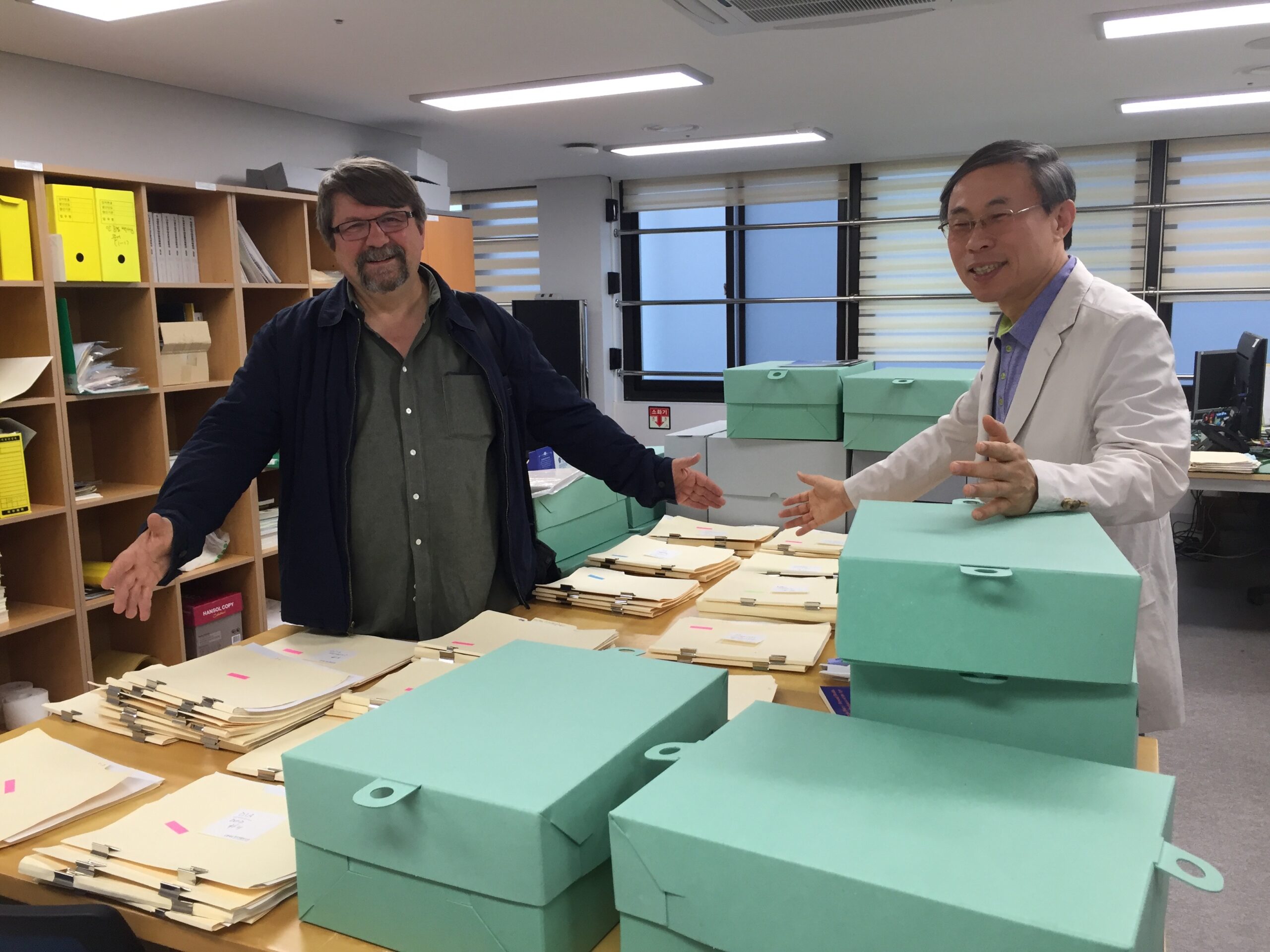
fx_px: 1064
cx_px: 635
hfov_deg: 61.7
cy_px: 476
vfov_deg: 48.2
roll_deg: +1.4
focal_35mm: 29
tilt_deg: -9.5
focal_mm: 4.15
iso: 32
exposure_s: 1/30
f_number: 2.2
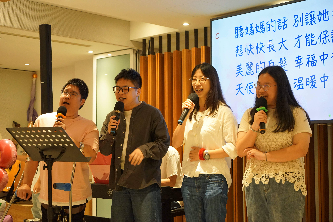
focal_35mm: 60
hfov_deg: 33.4
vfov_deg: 22.6
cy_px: 111
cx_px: 166
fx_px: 555
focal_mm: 60
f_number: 4
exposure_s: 1/160
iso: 4000
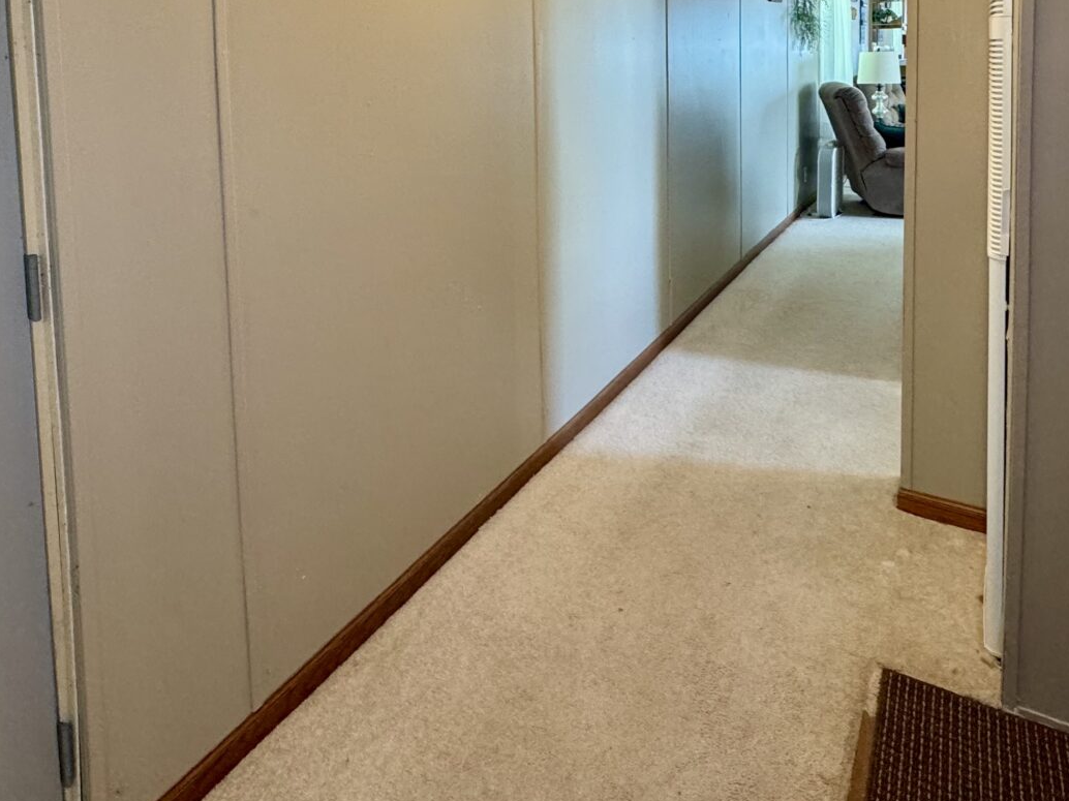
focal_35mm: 26
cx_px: 478
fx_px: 803
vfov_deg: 48.1
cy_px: 96
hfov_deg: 67.1
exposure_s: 1/60
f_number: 2.2
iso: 250
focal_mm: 2.22
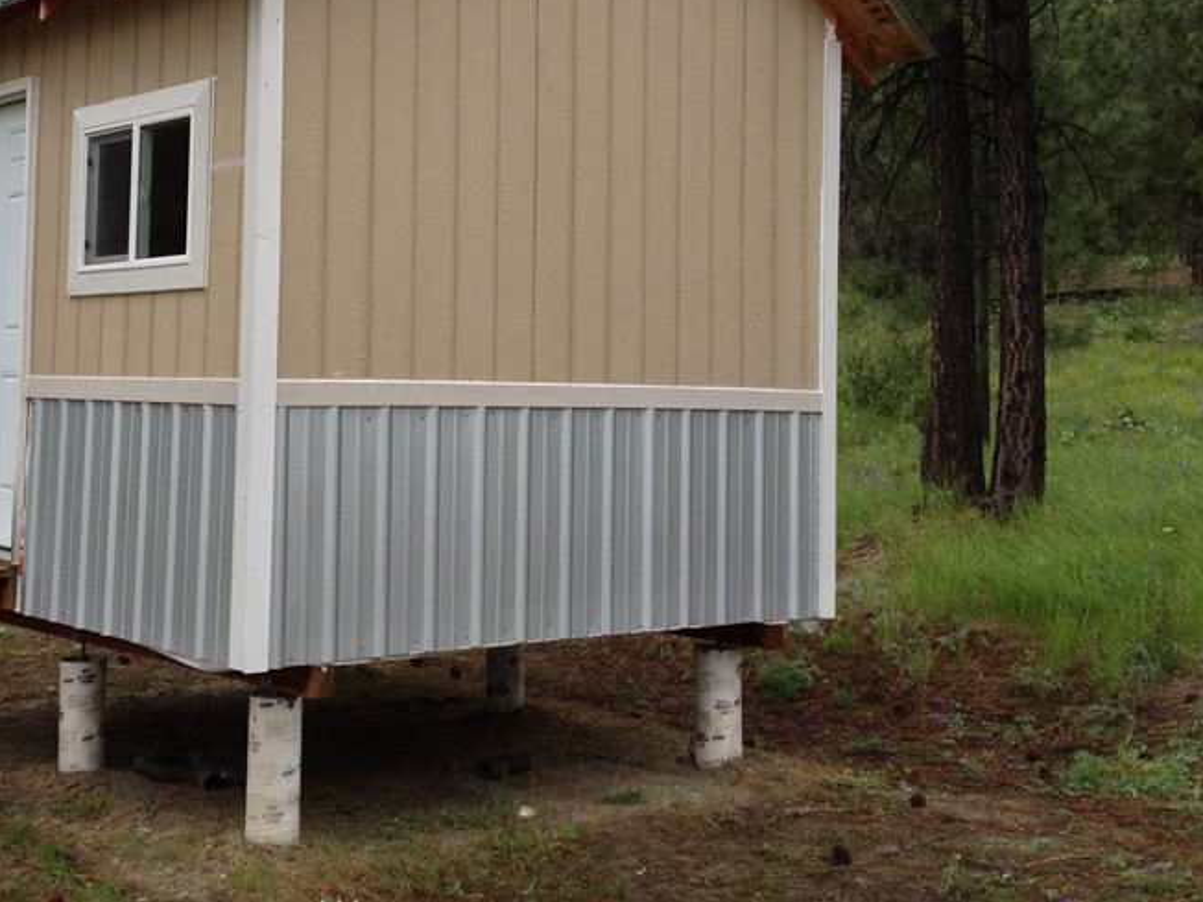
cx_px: 410
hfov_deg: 34.6
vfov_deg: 26.4
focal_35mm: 55
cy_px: 284
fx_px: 1911
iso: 50
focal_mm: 4.28
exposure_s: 1/159
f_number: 2.4
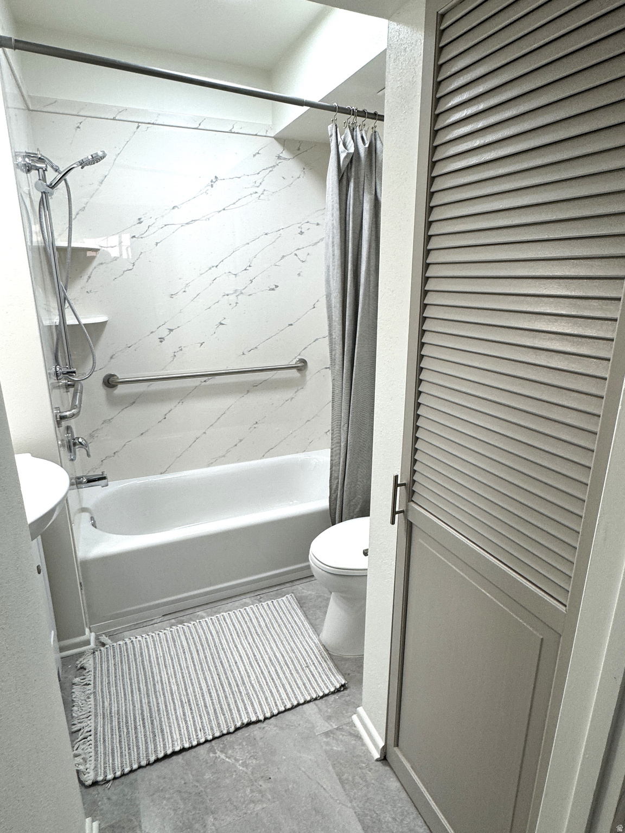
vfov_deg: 81.7
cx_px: 312
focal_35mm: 20
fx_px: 481
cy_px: 416
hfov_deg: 66.0
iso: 100
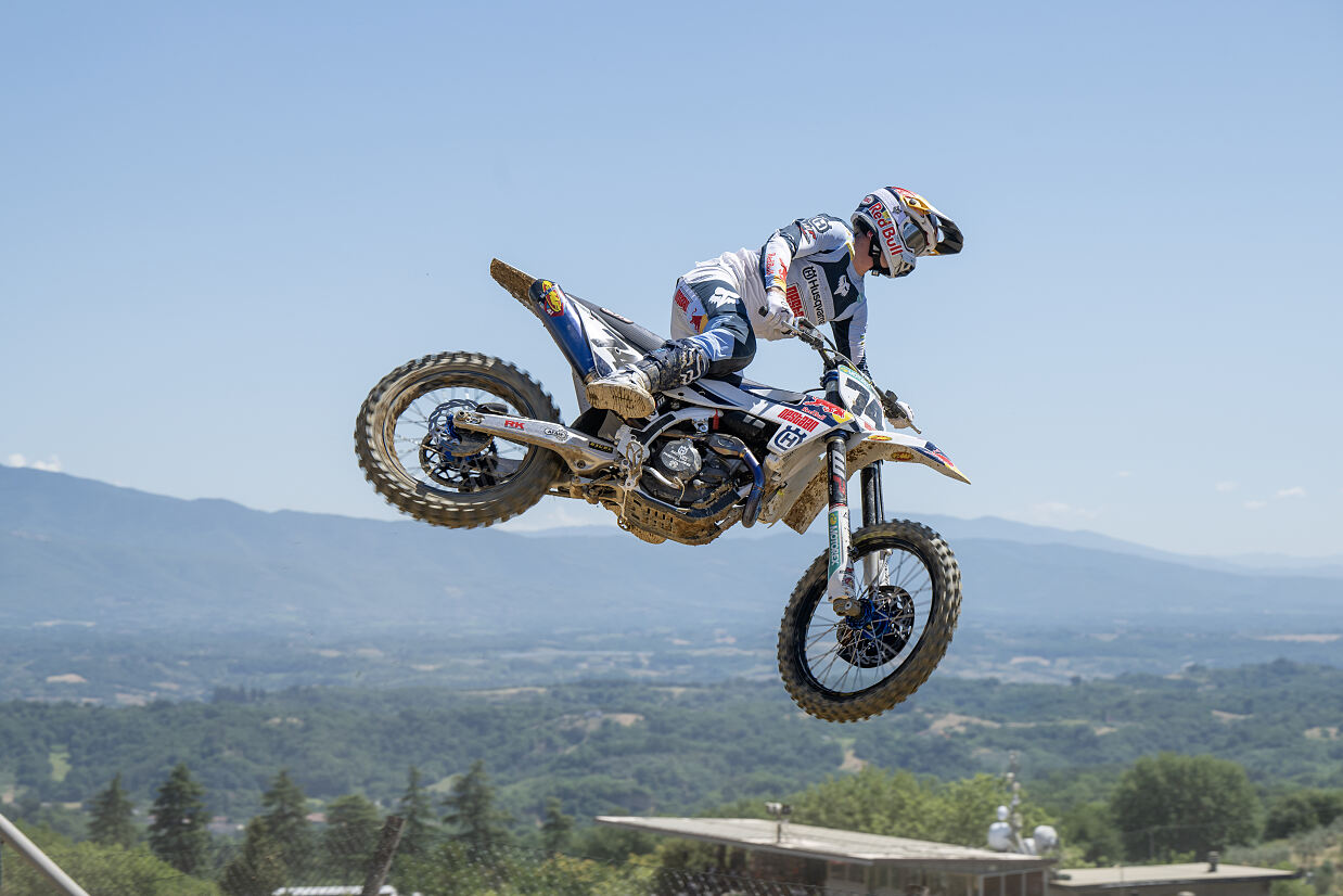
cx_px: 672
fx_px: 3060
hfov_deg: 24.8
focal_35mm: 82
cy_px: 448
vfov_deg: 16.7
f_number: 5.6
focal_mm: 82
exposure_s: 1/1250
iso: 200
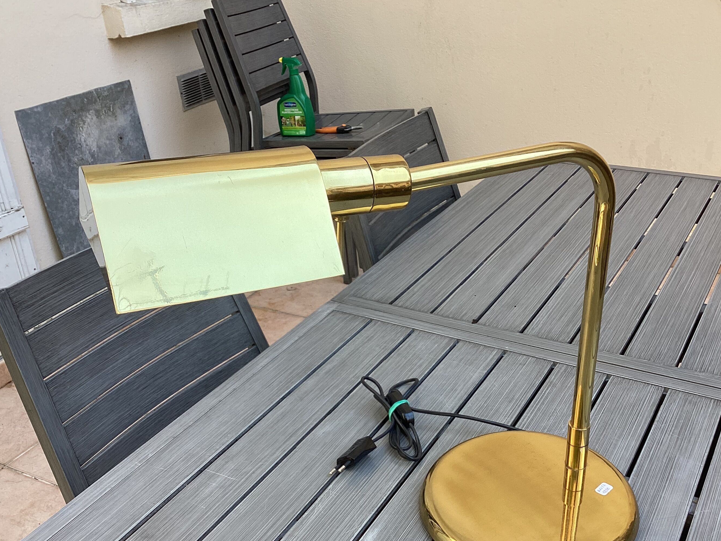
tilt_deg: -29.7
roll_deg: +3.9
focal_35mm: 38
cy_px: 325
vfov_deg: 37.6
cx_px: 387
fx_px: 791
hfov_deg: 48.9
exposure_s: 1/262
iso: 25
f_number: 2.4
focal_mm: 3.3
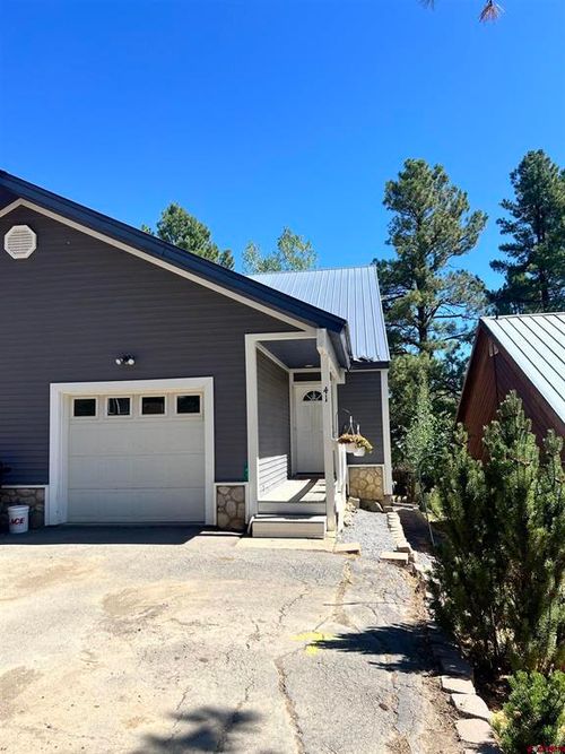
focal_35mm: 26
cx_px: 282
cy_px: 377
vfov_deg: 67.3
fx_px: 566
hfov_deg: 53.0
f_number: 1.5
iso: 50
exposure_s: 1/2841
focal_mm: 5.7
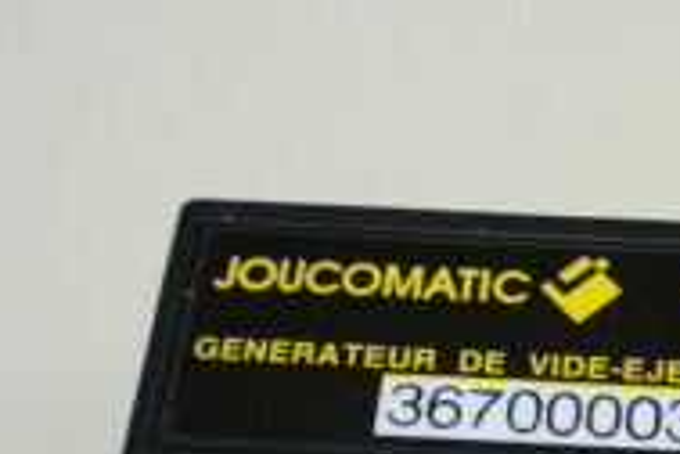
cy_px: 432
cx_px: 723
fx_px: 1813
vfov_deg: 14.1
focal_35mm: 96
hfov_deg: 20.4
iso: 400
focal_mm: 5.2
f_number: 3.3
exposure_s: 1/30
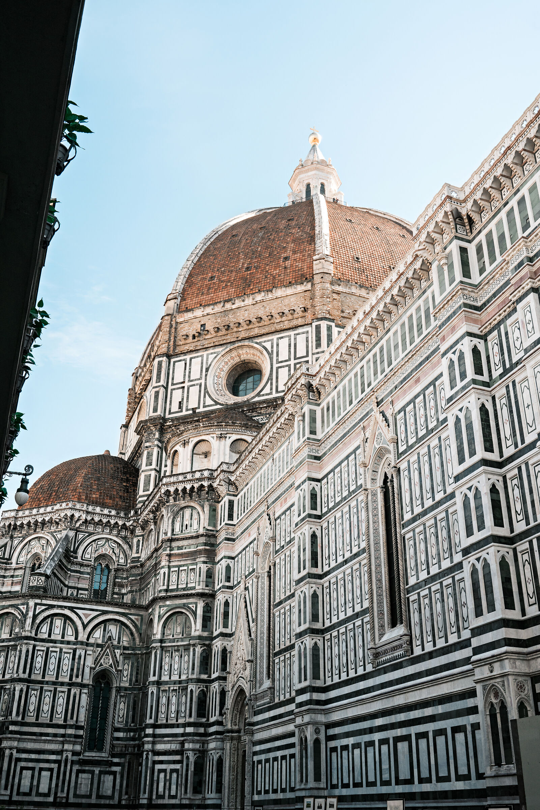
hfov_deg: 38.9
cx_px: 270
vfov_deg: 55.8
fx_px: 765
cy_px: 405
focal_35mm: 34
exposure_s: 1/640
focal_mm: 34
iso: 640
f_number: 8
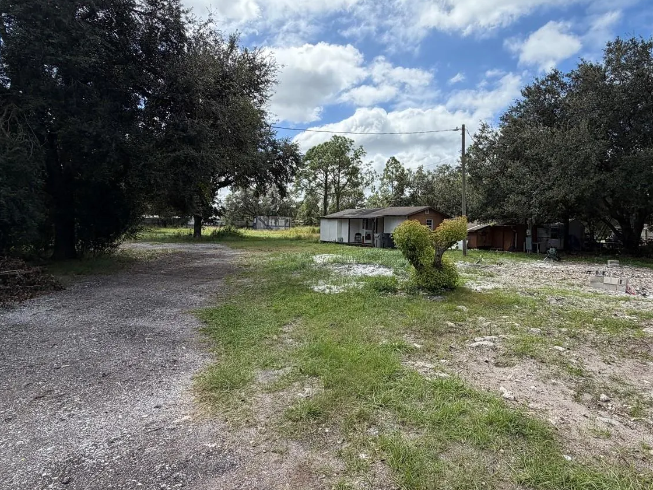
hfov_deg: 80.8
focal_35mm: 20
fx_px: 377
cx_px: 390
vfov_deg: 65.8
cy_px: 223
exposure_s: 1/1211
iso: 25
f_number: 2.2
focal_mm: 2.22
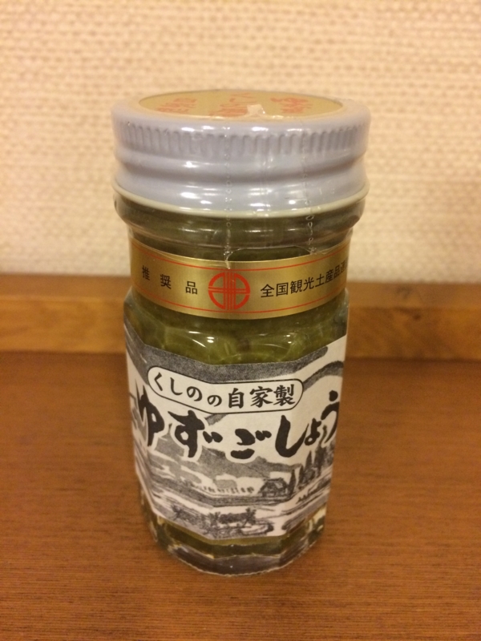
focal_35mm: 29
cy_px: 320
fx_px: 537
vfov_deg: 61.7
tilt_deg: -28.4
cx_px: 240
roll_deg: +0.4
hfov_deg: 48.2
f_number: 2.2
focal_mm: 4.15
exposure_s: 1/25
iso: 320
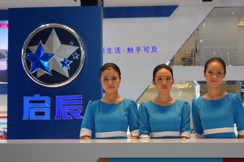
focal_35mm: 73
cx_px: 141
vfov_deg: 18.6
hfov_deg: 27.7
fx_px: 495
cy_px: 91
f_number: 3.5
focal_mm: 22.25
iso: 400
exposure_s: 1/200
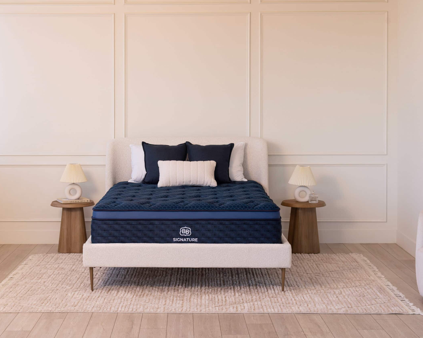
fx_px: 801
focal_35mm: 64
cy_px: 169
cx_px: 191
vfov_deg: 23.8
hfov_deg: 29.6
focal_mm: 56
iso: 800
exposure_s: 1/50
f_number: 7.1
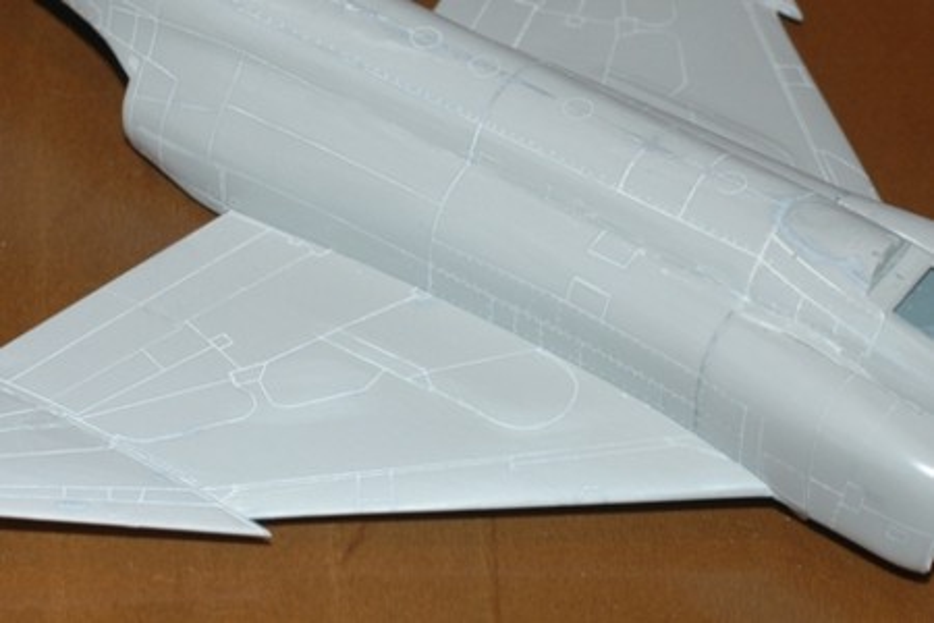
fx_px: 1946
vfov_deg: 18.2
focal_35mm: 75
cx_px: 467
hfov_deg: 27.0
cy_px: 312
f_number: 9
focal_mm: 50
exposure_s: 1/60
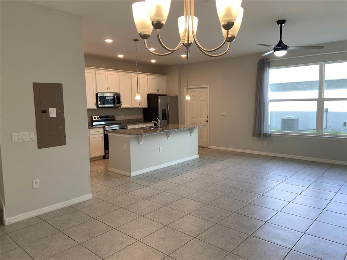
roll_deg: +0.1
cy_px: 130
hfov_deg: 67.3
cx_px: 174
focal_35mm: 26
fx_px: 261
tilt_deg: -4.5
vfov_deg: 53.1
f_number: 1.8
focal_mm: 4.25
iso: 50
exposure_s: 1/120
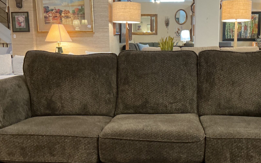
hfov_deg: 40.9
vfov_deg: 26.3
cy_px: 98
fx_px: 349
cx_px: 155
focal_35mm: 49
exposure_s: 1/60
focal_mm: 3
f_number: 1.8
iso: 250
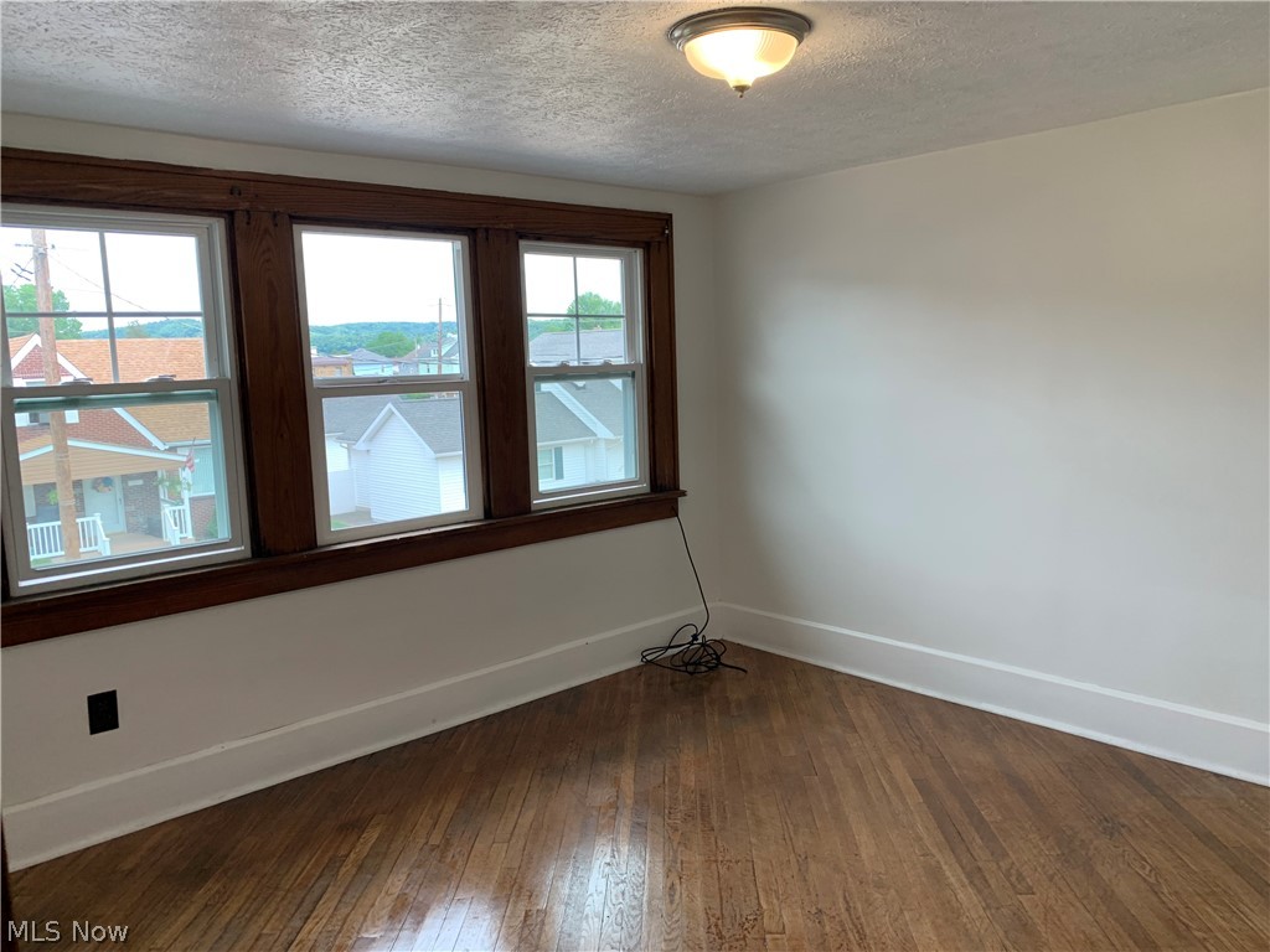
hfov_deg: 67.3
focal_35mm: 26
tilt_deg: -4.8
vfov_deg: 53.1
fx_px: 954
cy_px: 476
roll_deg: +1.9
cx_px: 635
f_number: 1.8
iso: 80
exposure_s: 1/121
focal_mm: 4.25
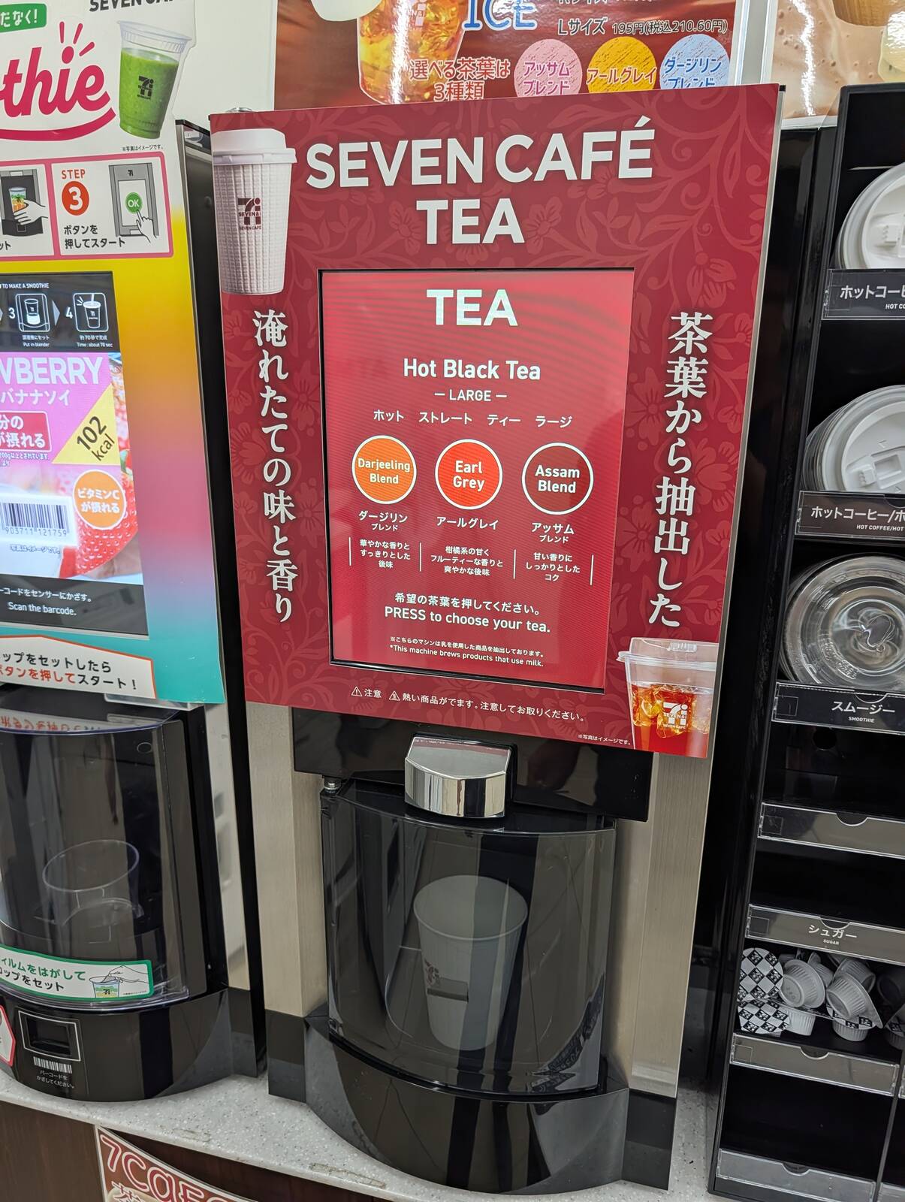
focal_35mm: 24
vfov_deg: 71.5
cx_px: 452
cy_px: 601
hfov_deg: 56.9
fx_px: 834
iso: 704
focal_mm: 6.9
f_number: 1.68
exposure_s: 1/499
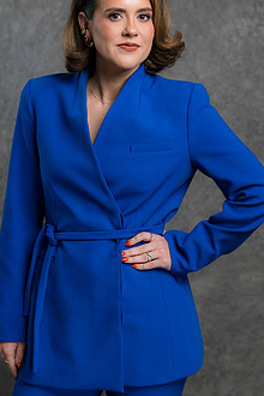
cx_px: 124
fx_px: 1276
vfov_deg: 17.6
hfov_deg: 11.8
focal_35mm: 116
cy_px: 169
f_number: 5
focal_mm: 85
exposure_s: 1/200
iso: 125
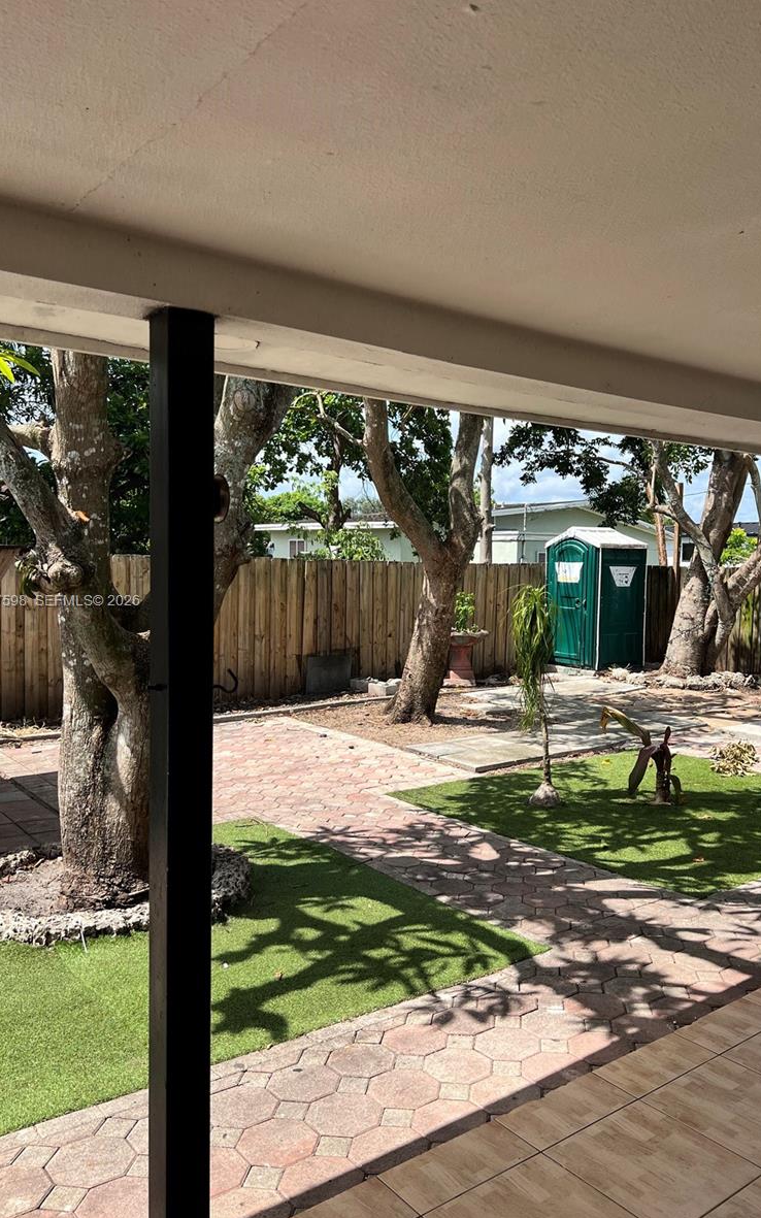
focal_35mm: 28
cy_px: 602
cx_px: 413
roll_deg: -0.8
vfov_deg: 66.5
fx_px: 929
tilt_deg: -2.7
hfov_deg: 44.5
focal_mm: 5.7
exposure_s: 1/2457
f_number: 1.5
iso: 50
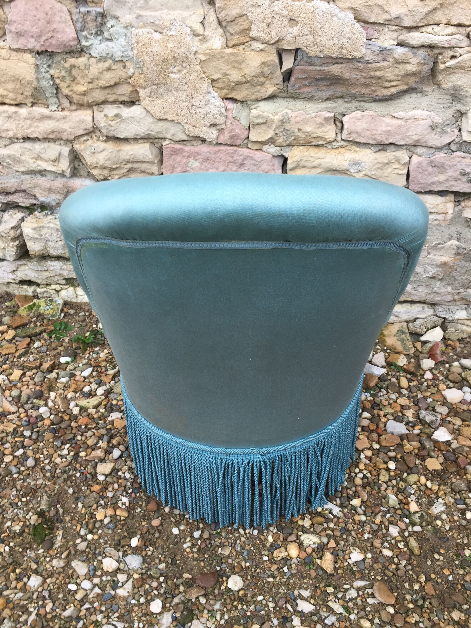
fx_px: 526
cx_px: 236
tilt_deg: -34.0
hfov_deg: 48.2
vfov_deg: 61.7
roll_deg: -0.2
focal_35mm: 29
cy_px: 314
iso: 32
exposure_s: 1/100
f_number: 2.2
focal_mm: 4.15
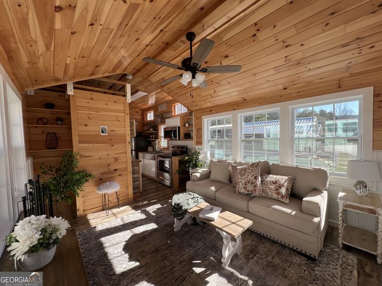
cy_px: 143
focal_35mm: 13
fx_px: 143
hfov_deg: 106.2
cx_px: 191
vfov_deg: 89.9
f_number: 1.8
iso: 32
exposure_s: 1/185
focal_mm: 1.57
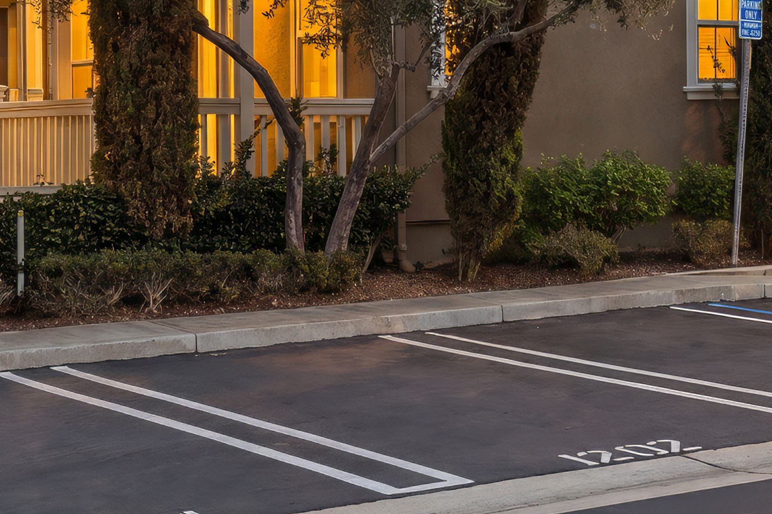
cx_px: 728
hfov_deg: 22.0
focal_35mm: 90
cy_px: -254
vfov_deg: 14.3
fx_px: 1923
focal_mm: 26.5
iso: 640
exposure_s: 1/1250
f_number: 8
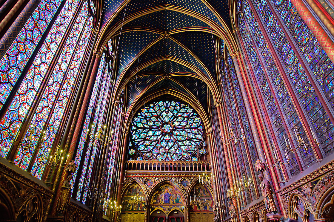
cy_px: 111
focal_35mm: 21
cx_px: 167
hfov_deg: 81.3
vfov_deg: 59.4
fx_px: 195
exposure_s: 1/15
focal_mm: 14
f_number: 2.8
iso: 100
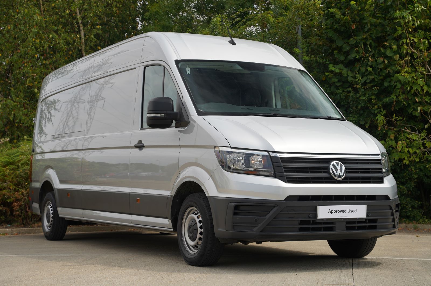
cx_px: 216
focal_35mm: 63
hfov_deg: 31.8
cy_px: 143
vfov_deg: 21.4
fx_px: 757
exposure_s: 1/400
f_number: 4.5
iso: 100
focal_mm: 63.3
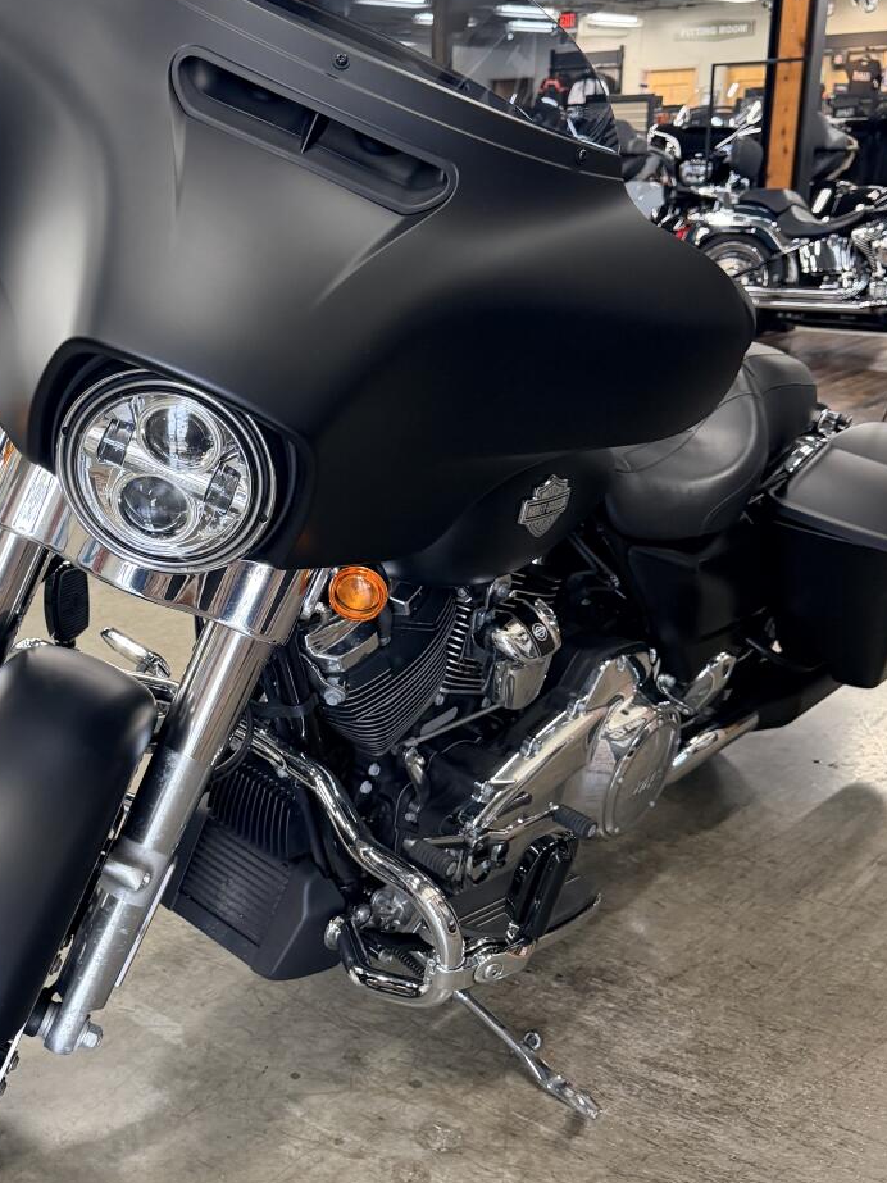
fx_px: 1333
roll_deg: +1.8
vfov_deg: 47.8
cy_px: 634
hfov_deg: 36.3
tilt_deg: -19.5
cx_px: 271
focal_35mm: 39
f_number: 1.78
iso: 200
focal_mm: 6.76
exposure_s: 1/60
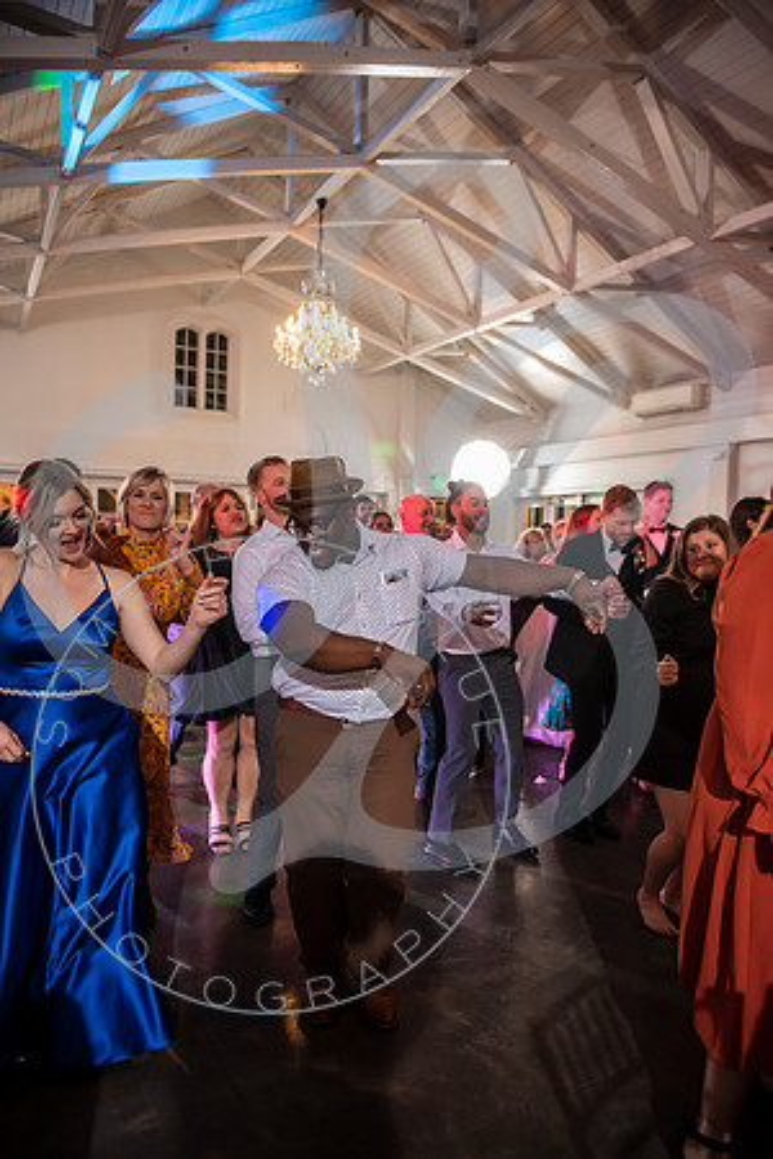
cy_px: 580
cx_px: 386
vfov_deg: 73.7
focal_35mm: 24
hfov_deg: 53.1
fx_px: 773
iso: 1600
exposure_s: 1/125
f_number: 2.8
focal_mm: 24
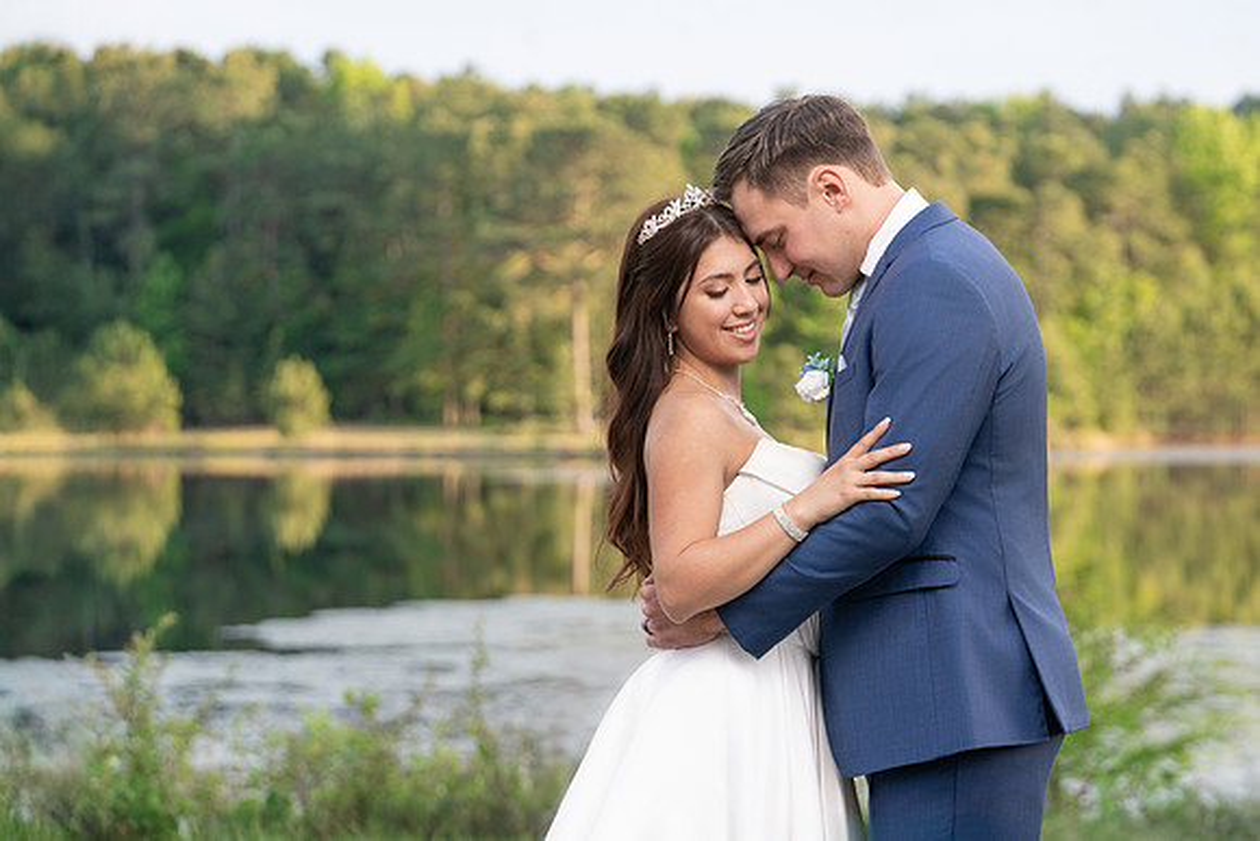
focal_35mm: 136
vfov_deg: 10.1
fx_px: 4761
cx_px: 630
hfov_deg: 15.1
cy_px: 420
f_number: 5.6
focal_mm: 136
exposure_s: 1/200
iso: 400
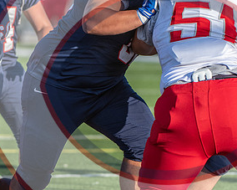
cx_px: 86
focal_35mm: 534
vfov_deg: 2.9
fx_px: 3744
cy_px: 60
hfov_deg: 3.6
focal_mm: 210
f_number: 4
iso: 250
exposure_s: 1/1000
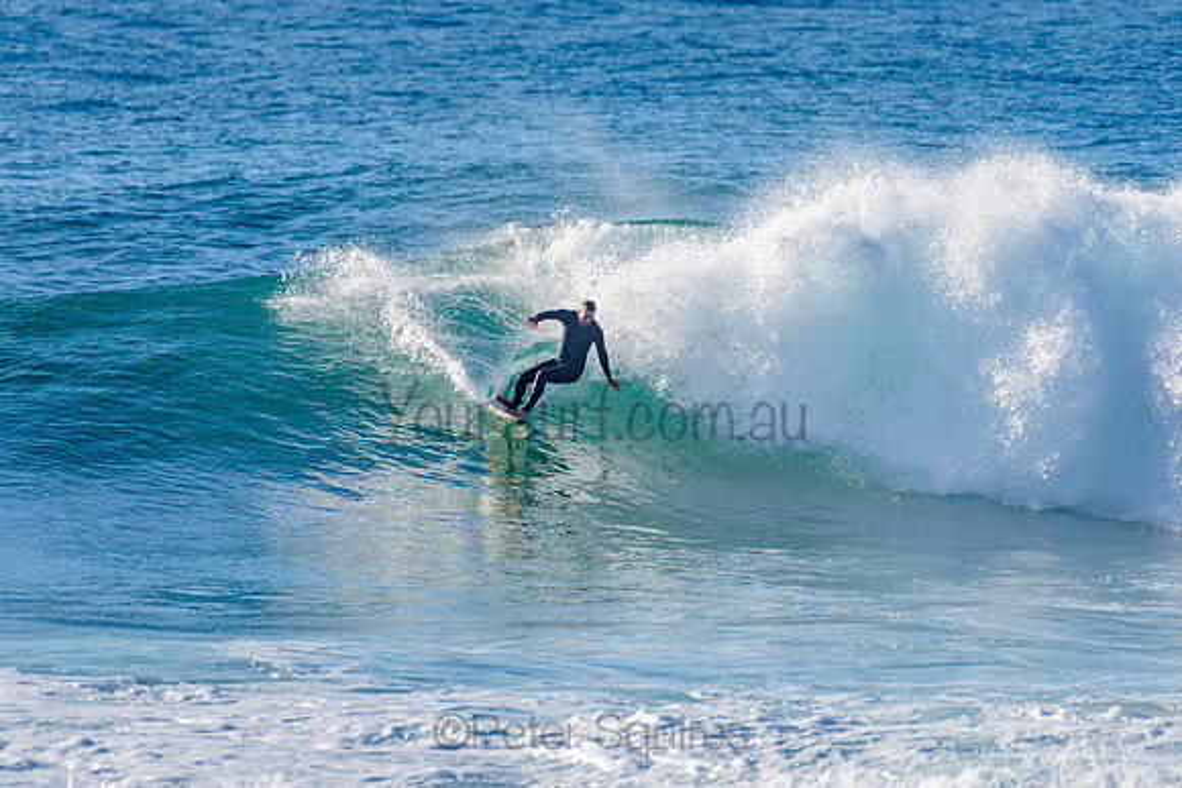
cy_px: 321
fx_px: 20138
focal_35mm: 613
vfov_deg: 2.2
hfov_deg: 3.4
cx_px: 457
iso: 160
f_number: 5.6
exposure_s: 1/2000
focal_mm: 500
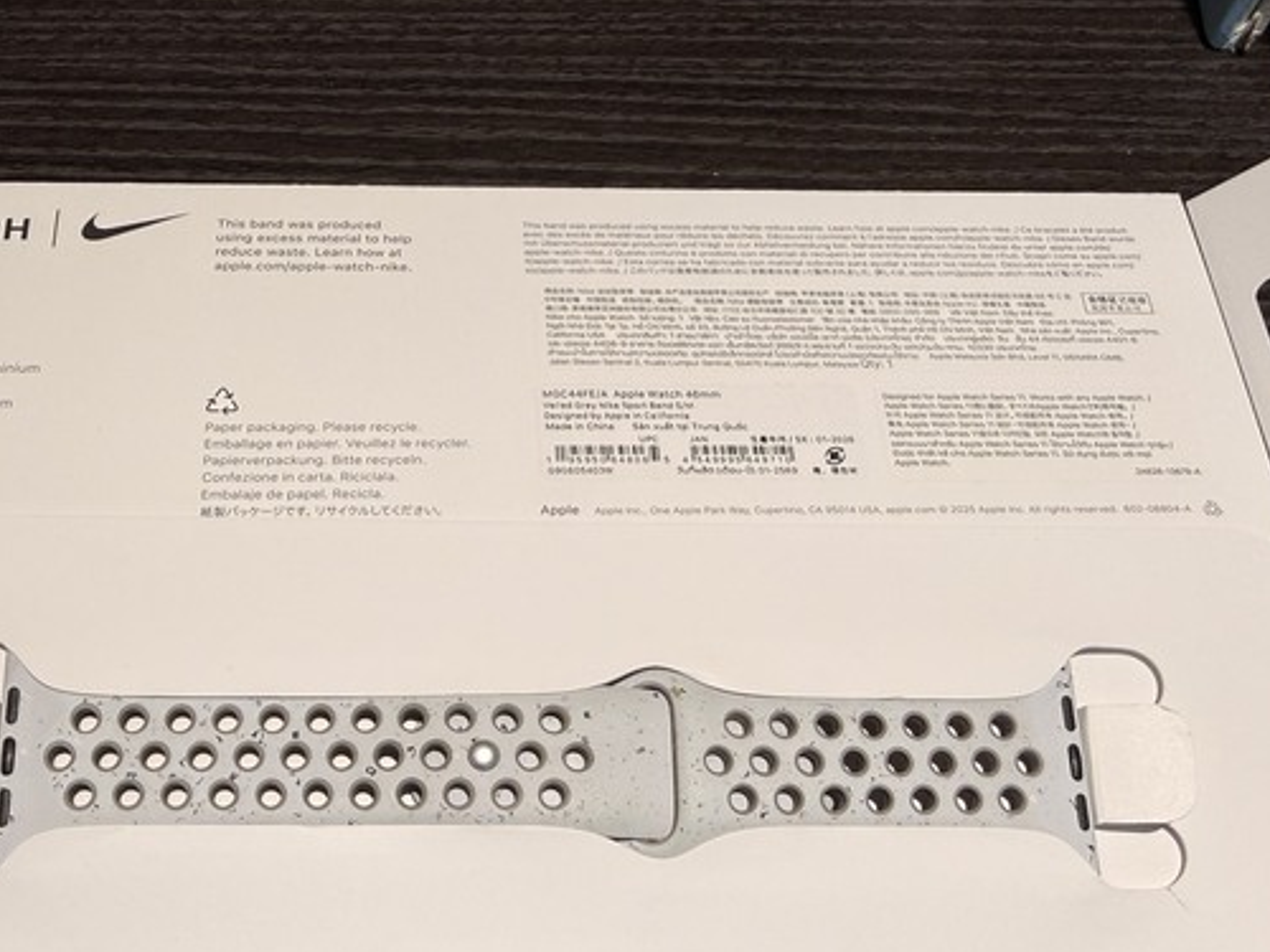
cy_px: 678
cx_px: 582
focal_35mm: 36
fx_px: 1321
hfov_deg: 51.3
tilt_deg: -64.4
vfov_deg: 38.9
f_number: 2.2
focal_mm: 2.22
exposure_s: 1/120
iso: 64
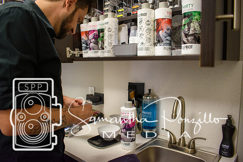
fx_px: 182
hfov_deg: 67.4
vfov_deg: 48.0
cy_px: 81
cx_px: 122
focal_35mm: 27
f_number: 3.5
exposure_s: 1/60
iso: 1000
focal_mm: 18
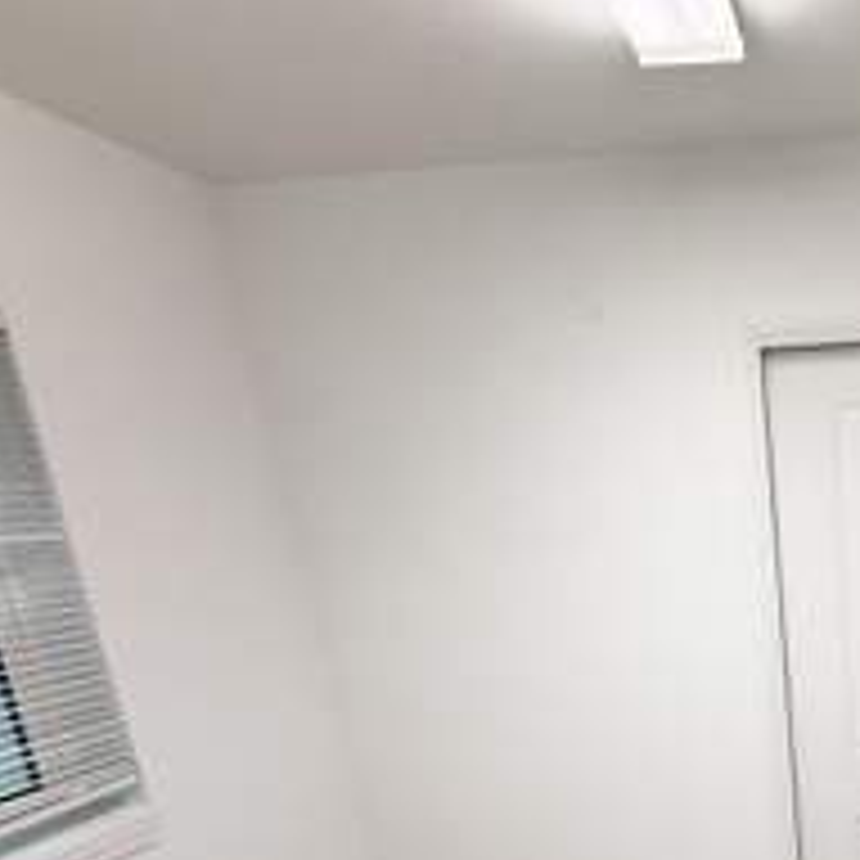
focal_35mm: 31
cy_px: 727
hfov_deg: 44.8
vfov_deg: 48.5
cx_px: 855
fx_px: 871
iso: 200
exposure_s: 1/120
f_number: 2.2
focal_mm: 2.22
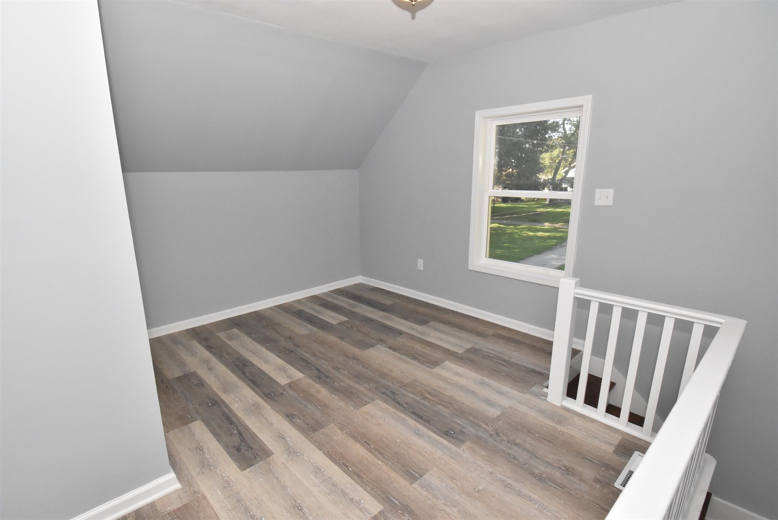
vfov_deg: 69.7
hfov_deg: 92.4
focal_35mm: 17
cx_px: 389
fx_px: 373
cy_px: 260
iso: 2800
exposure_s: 1/160
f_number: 14
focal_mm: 11.5
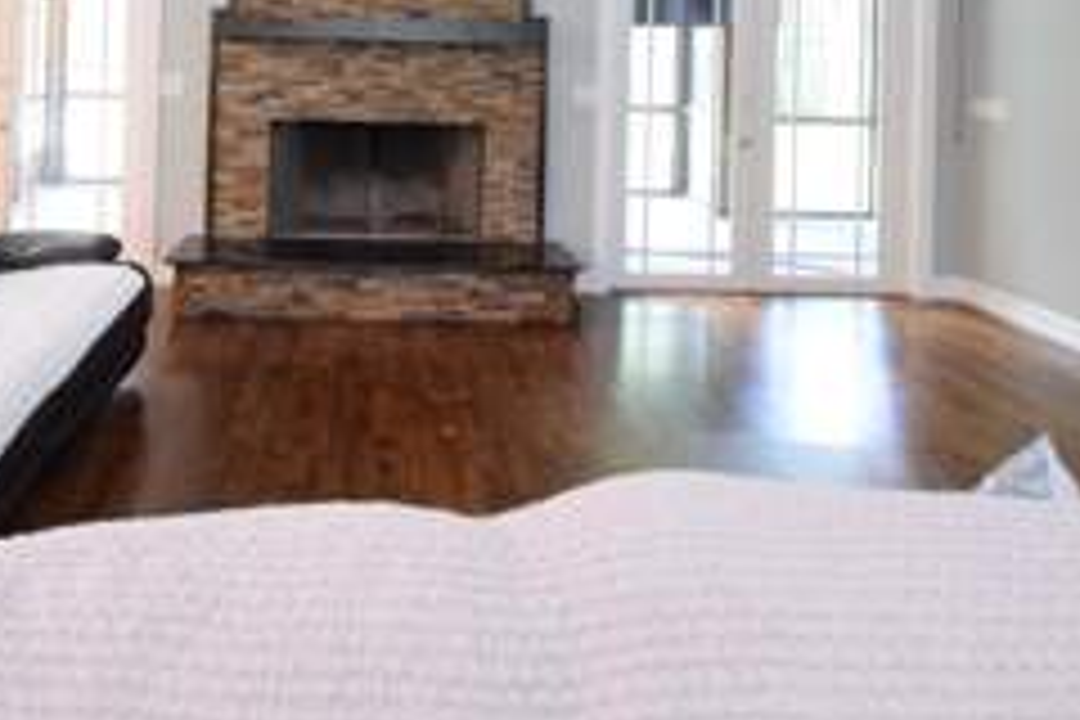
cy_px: 22
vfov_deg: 39.2
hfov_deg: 61.0
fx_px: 900
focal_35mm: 30
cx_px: 400
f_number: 3.5
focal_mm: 10
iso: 2800
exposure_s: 1/60
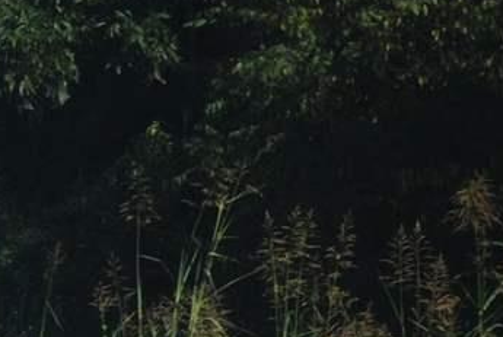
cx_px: -811
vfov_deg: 1.5
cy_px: 420
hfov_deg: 2.3
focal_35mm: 890
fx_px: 12451
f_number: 5.6
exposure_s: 1/500
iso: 100
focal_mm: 100
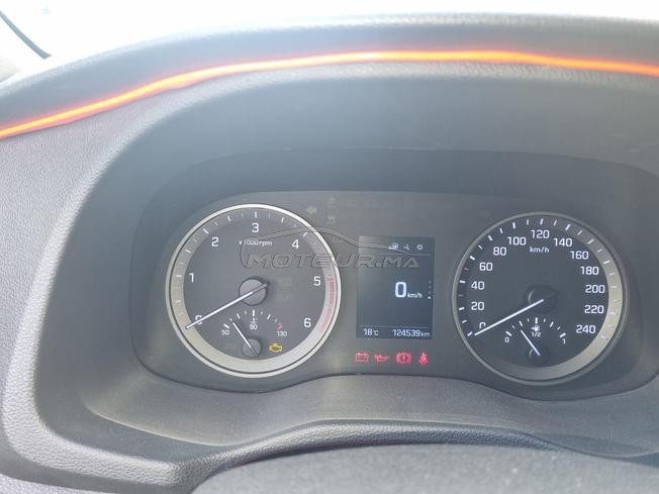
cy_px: 247
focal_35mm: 26
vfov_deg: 53.1
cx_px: 330
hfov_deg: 67.3
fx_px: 495
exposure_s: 1/50
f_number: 1.8
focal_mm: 5.4
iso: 50
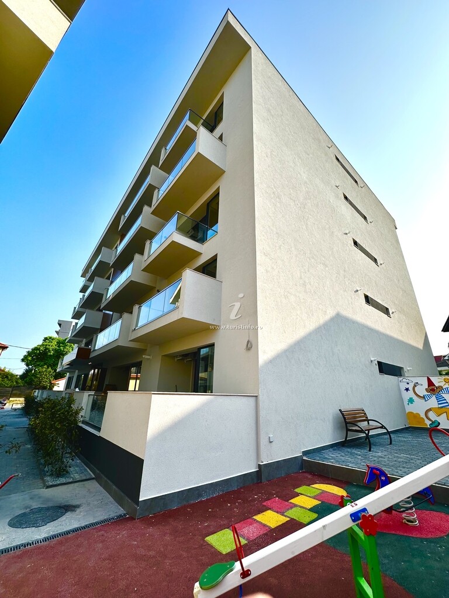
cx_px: 224
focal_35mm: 14
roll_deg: -2.4
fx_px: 242
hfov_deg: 85.7
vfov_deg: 102.1
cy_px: 299
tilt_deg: +22.5
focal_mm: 2.22
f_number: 2.2
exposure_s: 1/1033
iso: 40
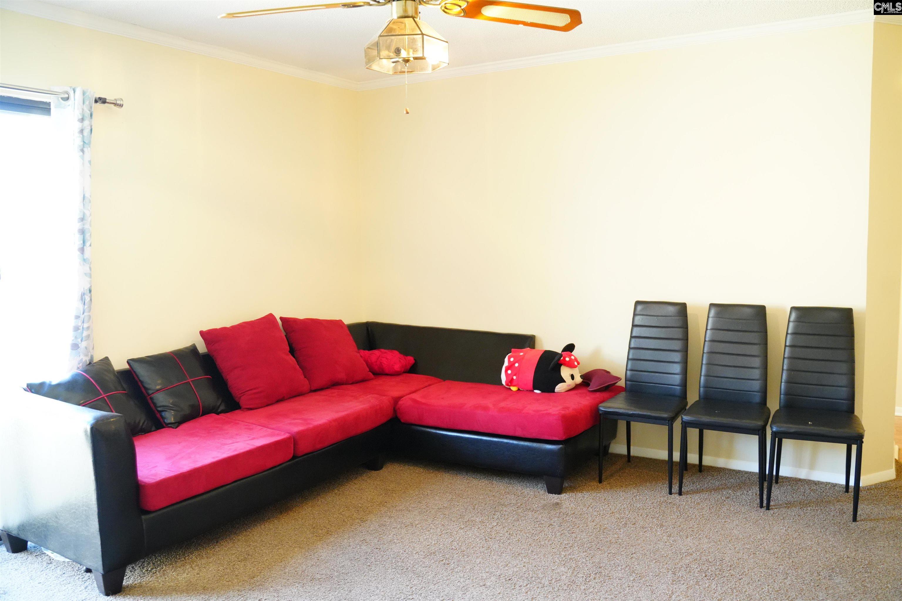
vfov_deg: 43.6
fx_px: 752
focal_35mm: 30
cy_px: 300
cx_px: 451
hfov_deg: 61.9
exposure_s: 1/200
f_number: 3.5
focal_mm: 30
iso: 6400
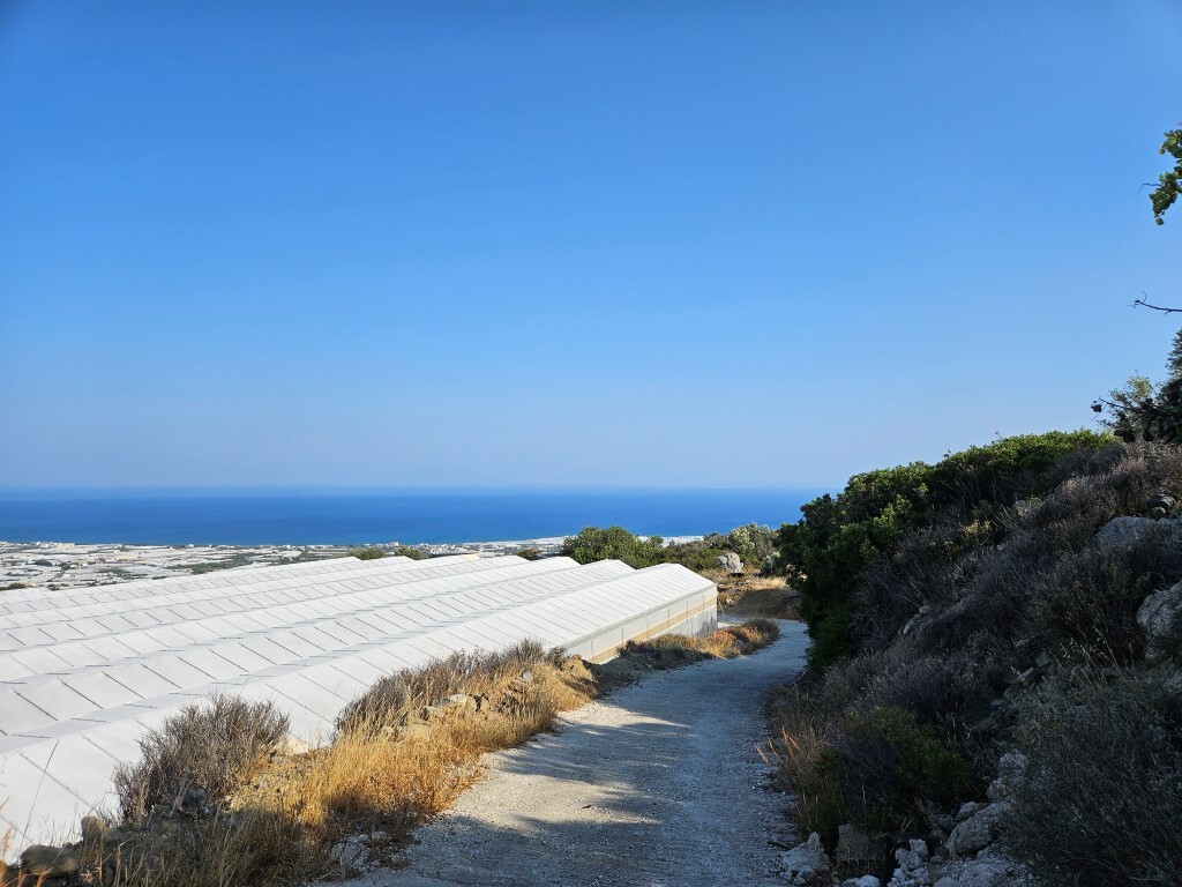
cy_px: 444
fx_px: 785
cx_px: 591
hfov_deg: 73.9
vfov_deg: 58.9
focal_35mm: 23
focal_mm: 5.4
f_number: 1.8
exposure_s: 1/3168
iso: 25
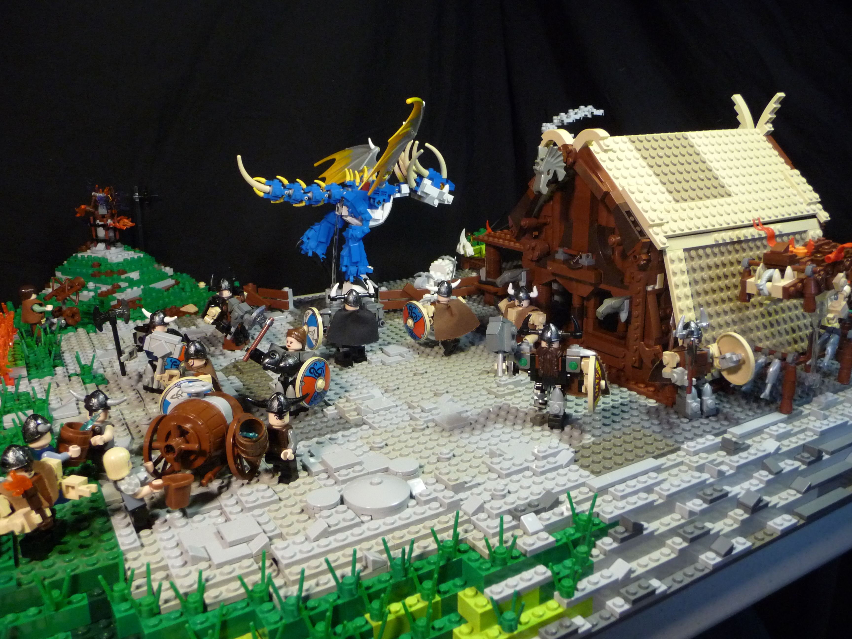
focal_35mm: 28
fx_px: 689
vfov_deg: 49.7
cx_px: 426
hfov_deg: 63.4
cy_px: 320
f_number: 3.3
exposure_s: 1/30
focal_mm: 4.7
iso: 400
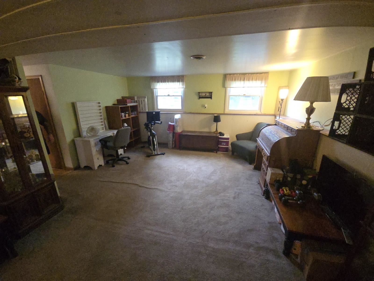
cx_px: 187
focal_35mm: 13
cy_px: 140
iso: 800
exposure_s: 1/60.2
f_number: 2.2
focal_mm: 2.2
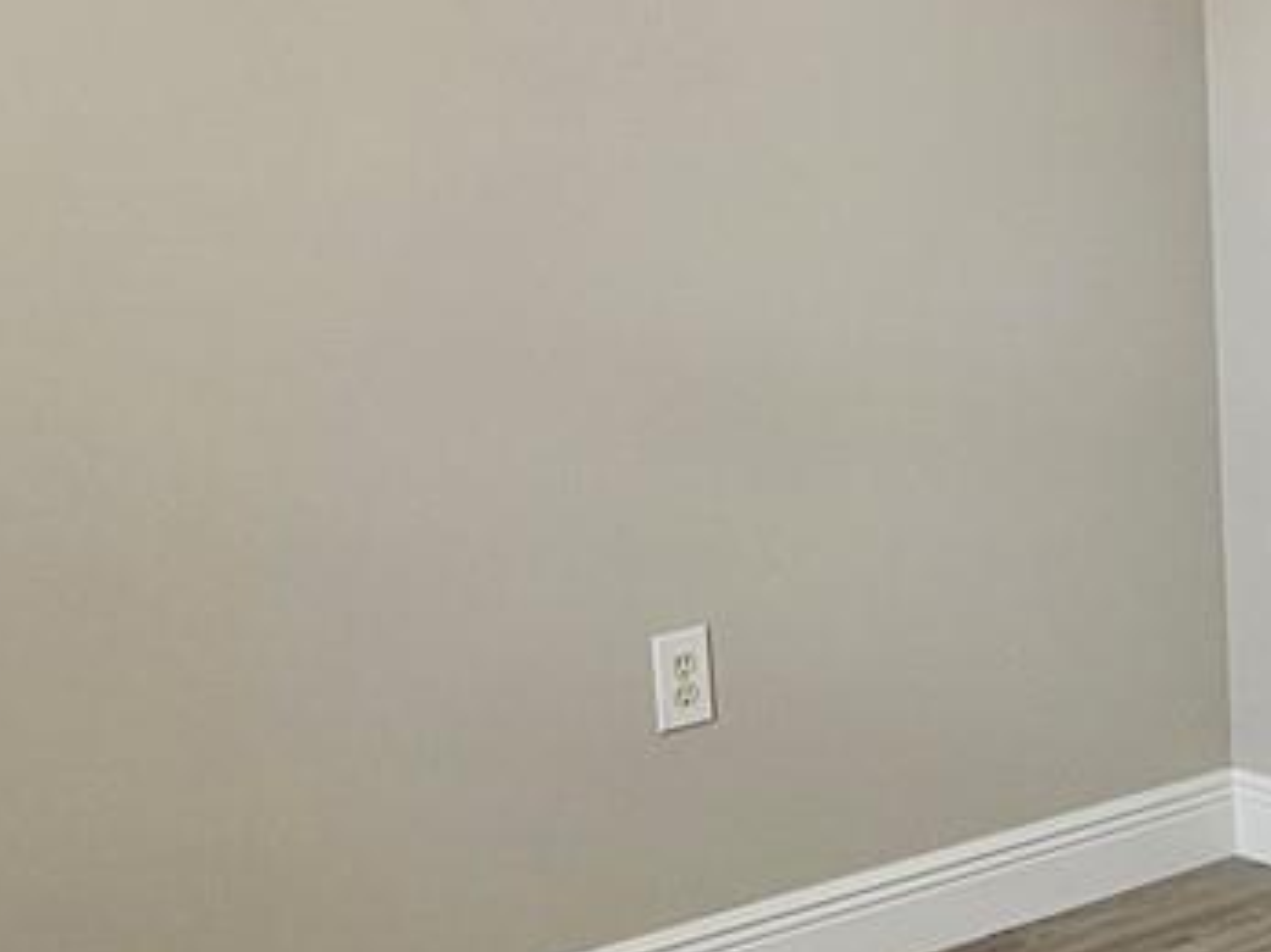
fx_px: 2202
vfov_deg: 24.0
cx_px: 1172
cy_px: 172
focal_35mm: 60
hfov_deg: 30.6
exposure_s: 1/60
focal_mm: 2.2
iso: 125
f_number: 2.2
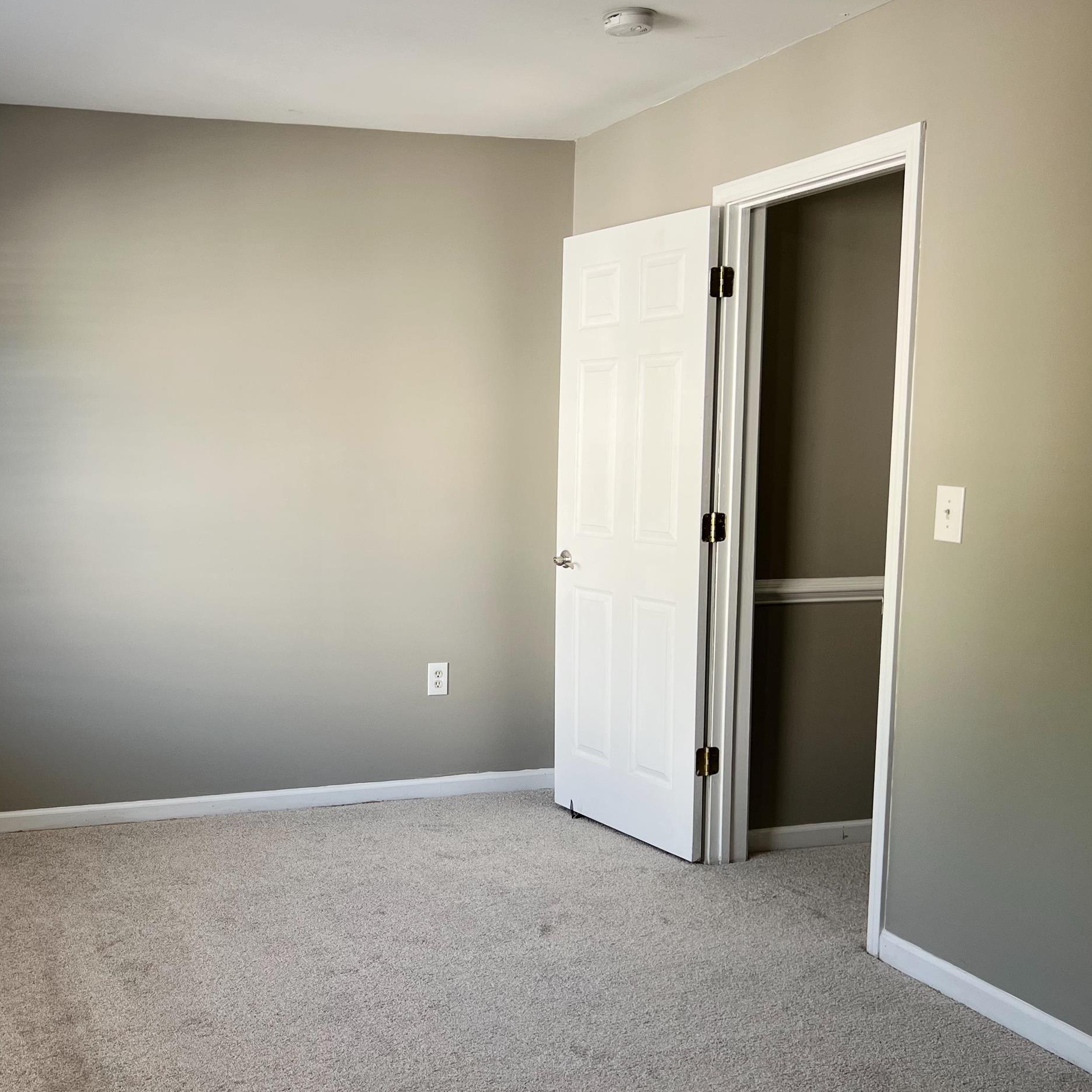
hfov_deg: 42.9
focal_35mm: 38
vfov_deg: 43.8
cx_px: 317
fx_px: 1356
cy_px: 587
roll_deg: +0.7
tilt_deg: -7.4
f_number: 1.5
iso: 40
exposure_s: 1/120
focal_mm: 5.7
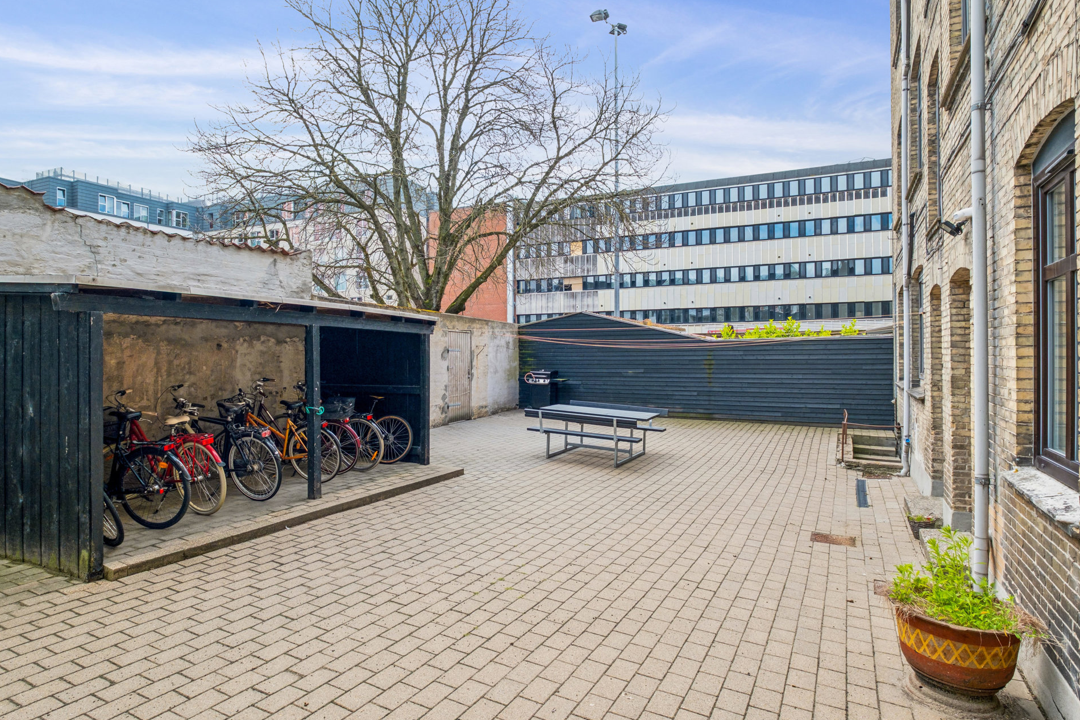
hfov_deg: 84.0
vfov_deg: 61.9
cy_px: 366
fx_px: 600
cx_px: 525
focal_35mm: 20
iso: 500
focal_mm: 12.6
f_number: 8
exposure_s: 1/100
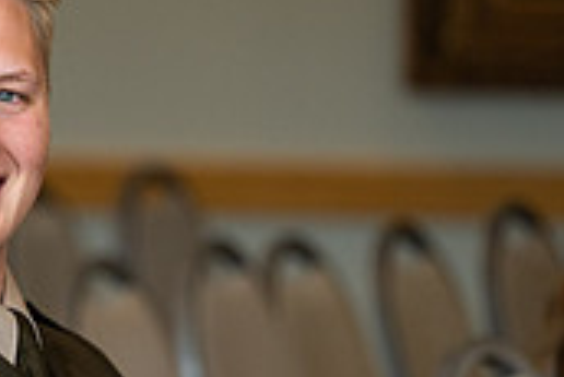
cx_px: -256
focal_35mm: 505
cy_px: 307
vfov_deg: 2.7
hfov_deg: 4.1
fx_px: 7918
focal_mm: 150
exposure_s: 1/400
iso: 640
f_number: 3.2
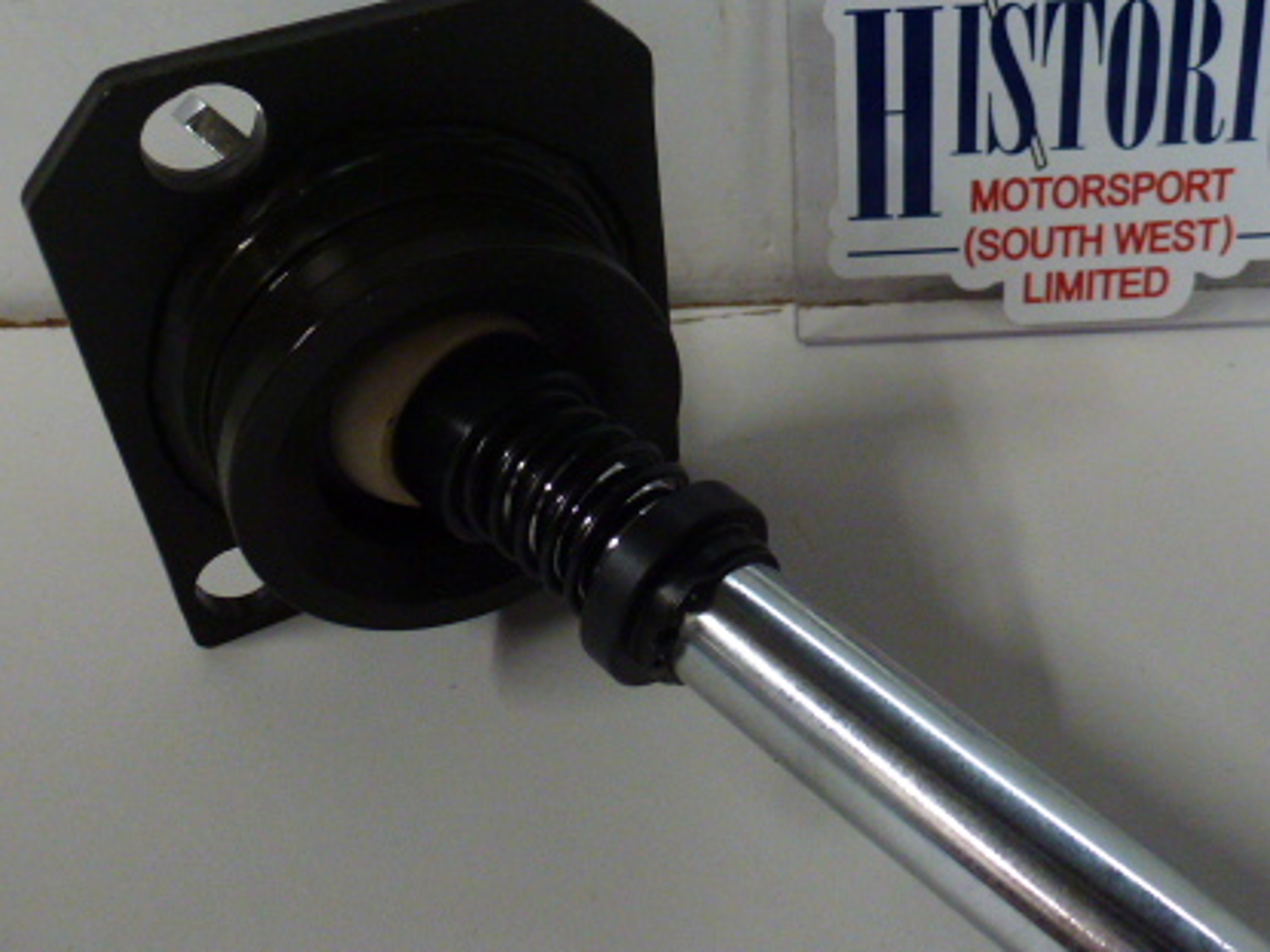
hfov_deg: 49.8
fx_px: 1357
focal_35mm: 37
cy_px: 337
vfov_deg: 38.3
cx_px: 771
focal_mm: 4.3
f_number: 3.3
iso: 400
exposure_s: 1/60
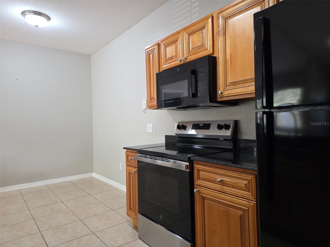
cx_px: 165
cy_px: 124
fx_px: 219
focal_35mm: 23
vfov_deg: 58.9
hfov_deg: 73.9
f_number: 1.7
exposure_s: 1/120
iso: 500
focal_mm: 6.3
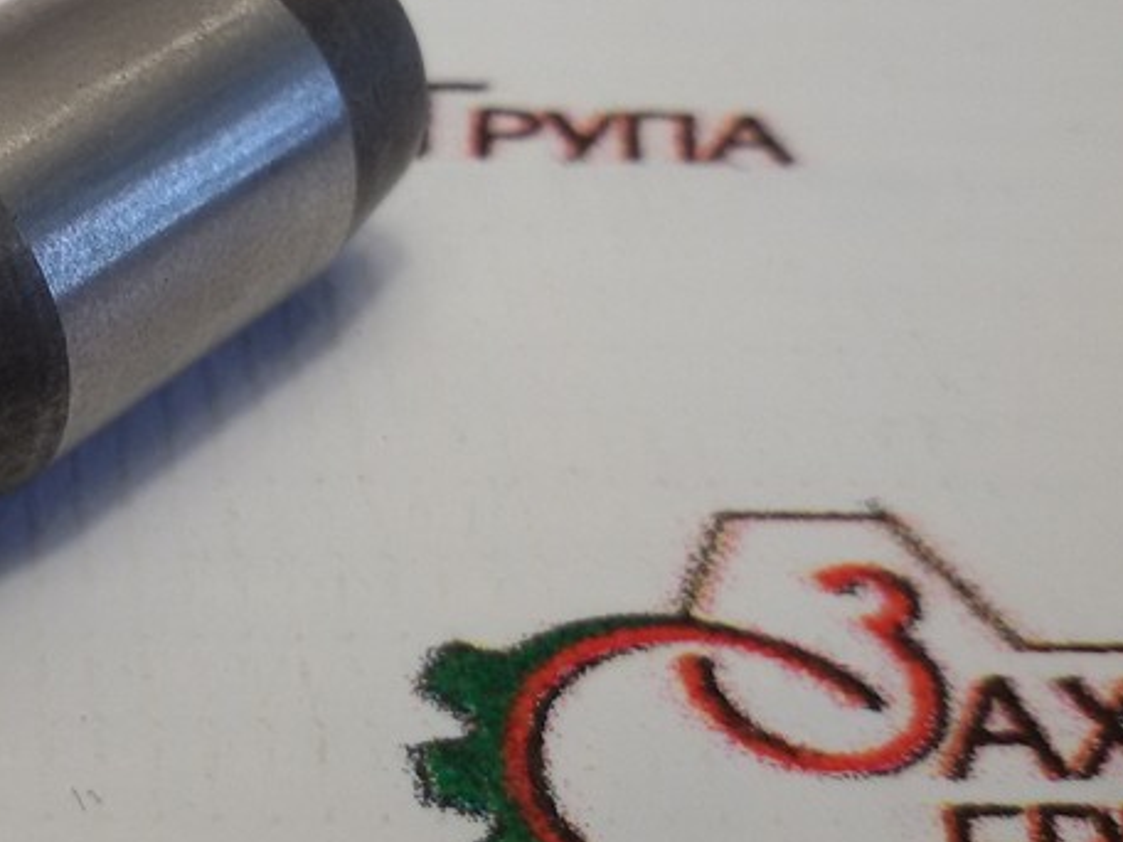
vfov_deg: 21.5
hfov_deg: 26.9
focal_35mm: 68
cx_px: -15
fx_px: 2206
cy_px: 276
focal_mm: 2.93
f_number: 2.4
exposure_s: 1/100
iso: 50
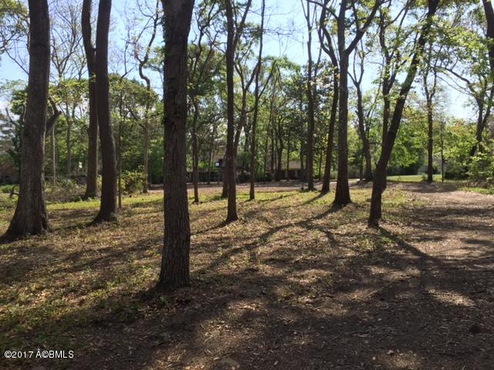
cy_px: 185
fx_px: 414
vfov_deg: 48.2
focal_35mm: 29
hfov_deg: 61.7
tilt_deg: -0.7
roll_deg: +0.2
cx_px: 247
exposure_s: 1/1163
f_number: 2.2
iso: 32
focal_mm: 4.15
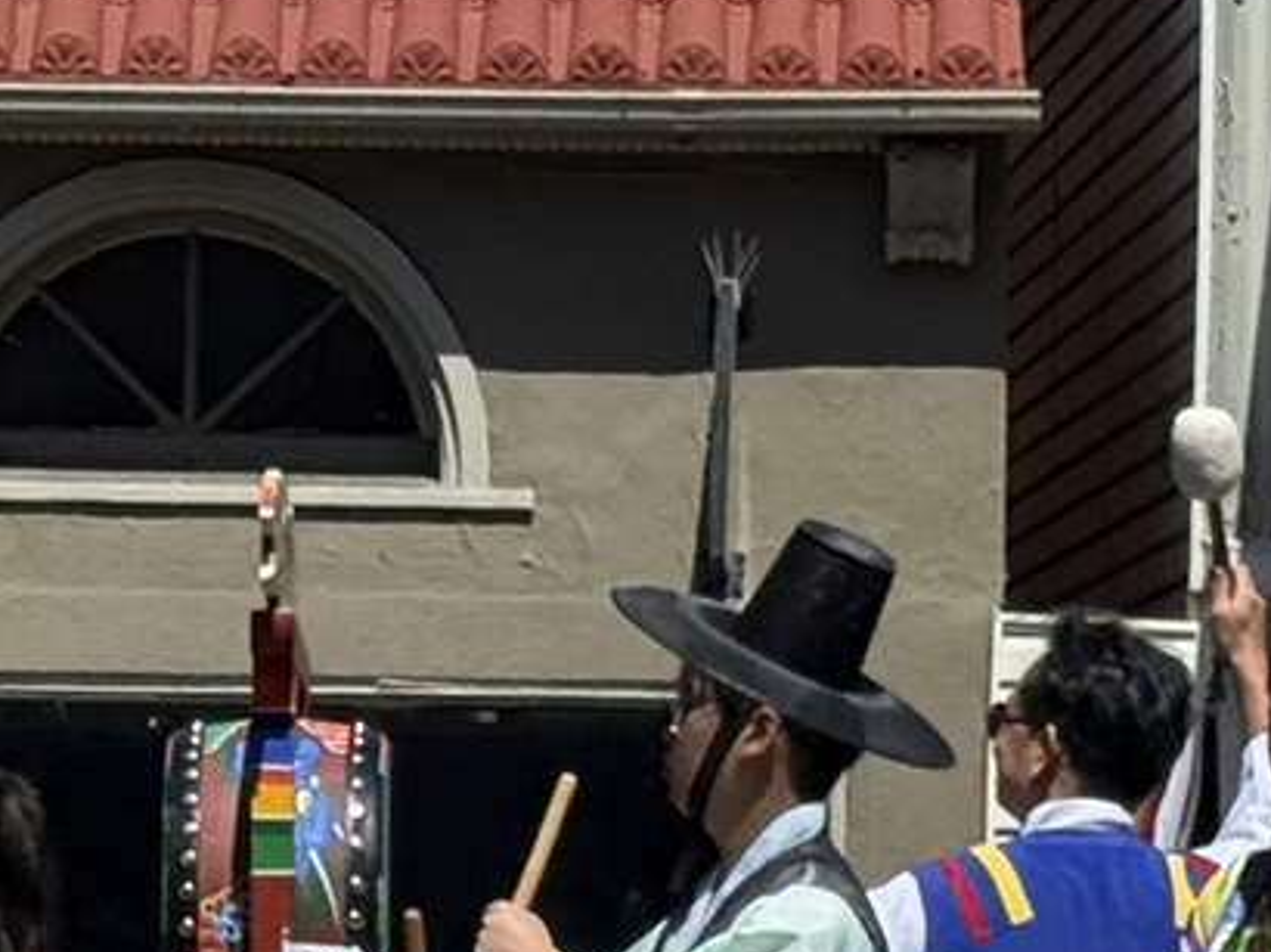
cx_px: 443
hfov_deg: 8.3
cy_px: 1492
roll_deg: -1.5
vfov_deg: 6.1
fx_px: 8807
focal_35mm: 240
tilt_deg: -2.8
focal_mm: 6.76
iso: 64
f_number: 1.78
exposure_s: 1/5587
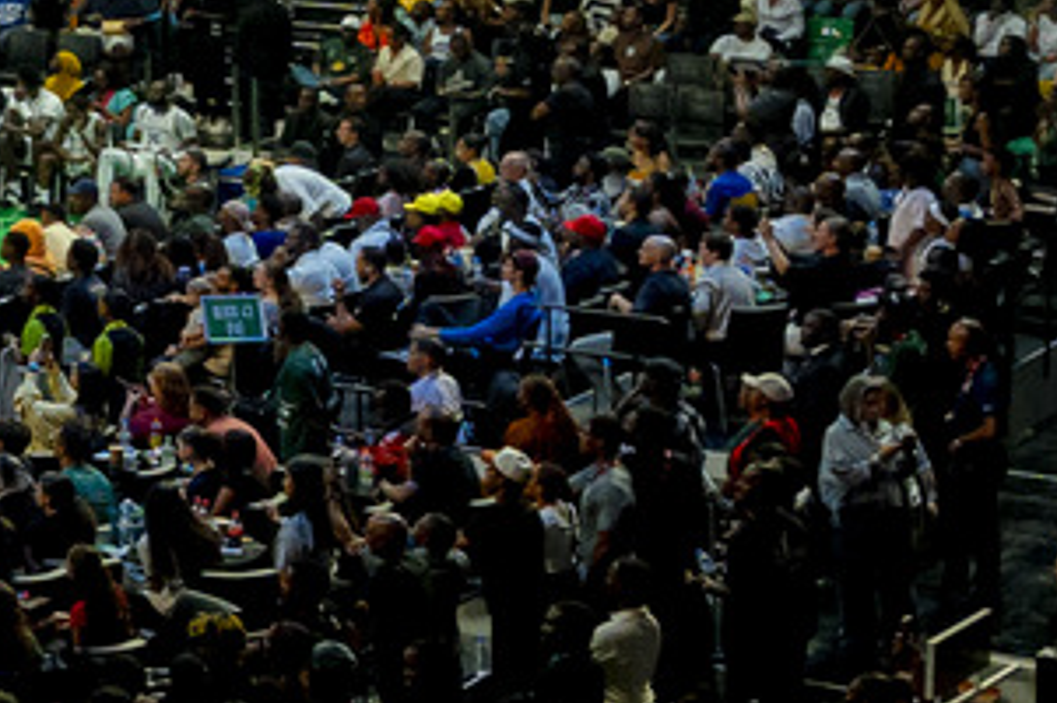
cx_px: -1457
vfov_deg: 8.8
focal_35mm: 151
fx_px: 4429
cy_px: -375
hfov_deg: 11.4
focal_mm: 24
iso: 1600
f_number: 4
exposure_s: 1/500
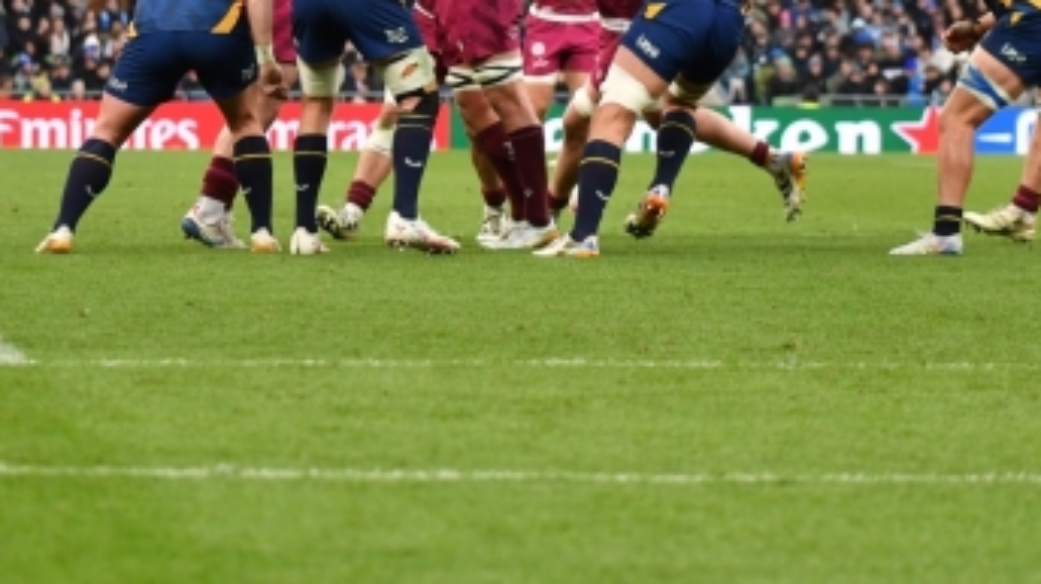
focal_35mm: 300
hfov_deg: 7.2
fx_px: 8276
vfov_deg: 4.0
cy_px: -123
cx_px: 418
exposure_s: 1/1000
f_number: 2.8
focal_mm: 82
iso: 640
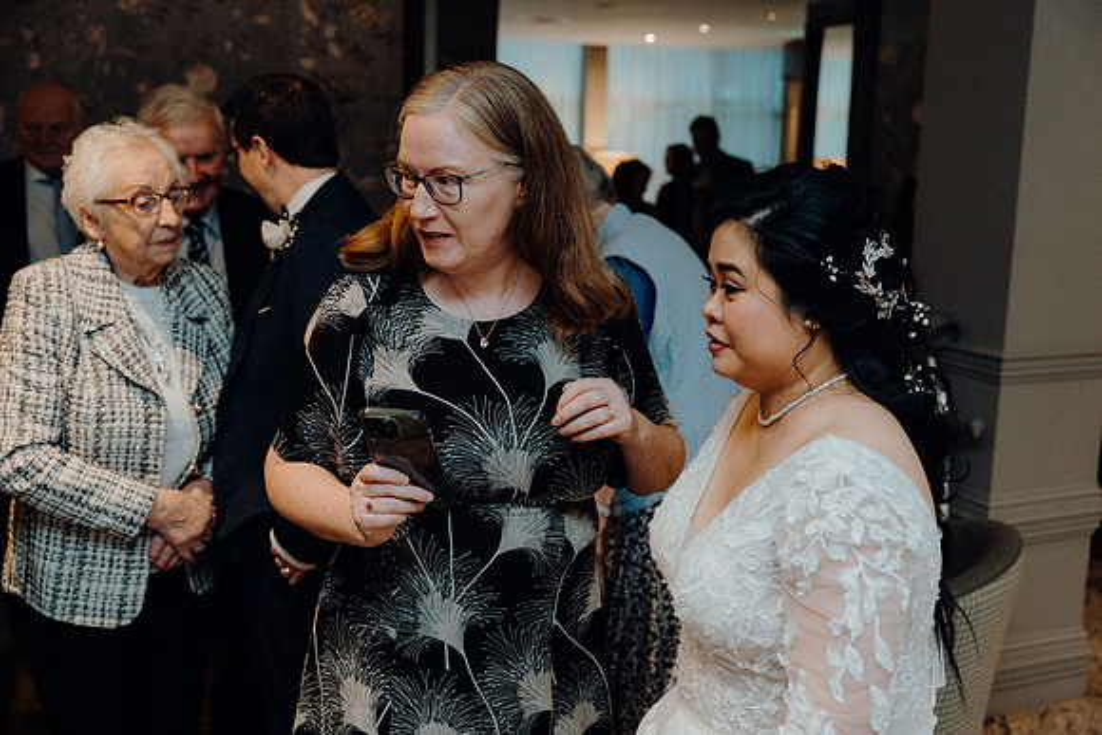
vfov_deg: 33.4
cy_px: 368
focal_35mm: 40
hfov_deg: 48.4
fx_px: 1225
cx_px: 551
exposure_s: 1/160
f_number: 3.5
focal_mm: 40
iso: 3200
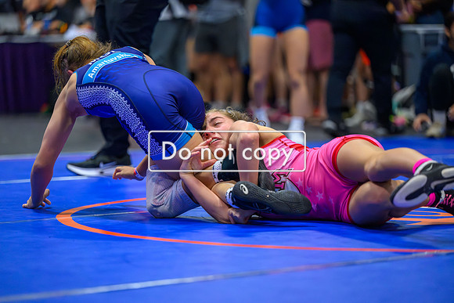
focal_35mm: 165
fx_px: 2081
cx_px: 227
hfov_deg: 12.4
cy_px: 152
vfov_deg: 8.3
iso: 10000
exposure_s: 1/800
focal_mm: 165
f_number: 2.8
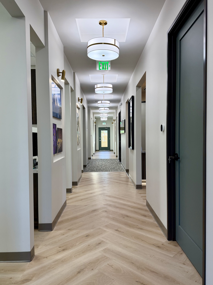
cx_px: 106
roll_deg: -2.3
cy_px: 142
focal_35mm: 24
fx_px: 197
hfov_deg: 56.8
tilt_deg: -2.2
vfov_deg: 71.6
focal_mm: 6.76
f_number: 1.78
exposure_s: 1/175
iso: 125
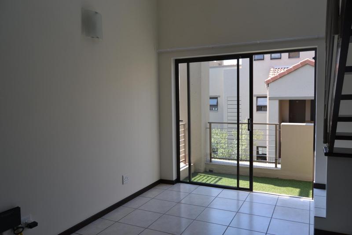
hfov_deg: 67.4
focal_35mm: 27
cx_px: 176
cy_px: 118
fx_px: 264
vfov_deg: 47.9
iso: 100
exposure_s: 1/125
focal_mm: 18
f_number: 5.6
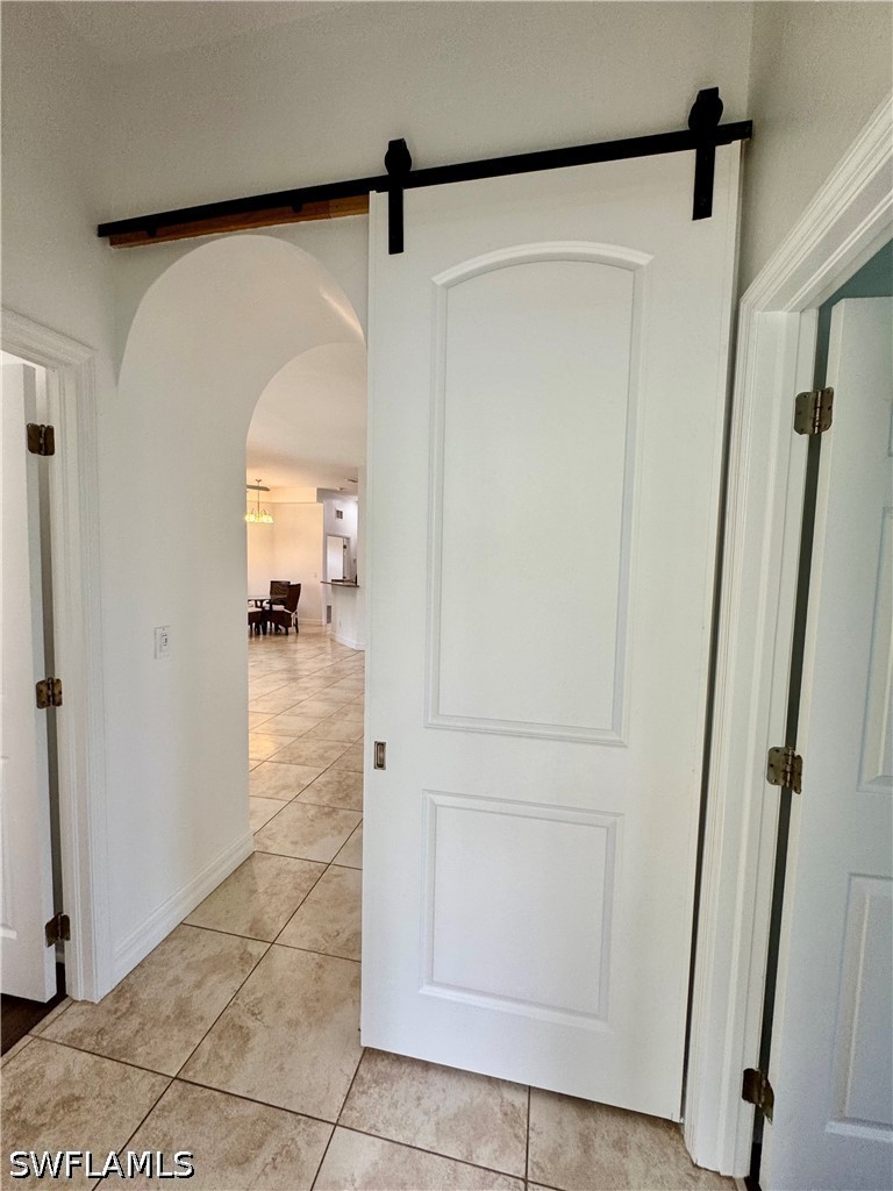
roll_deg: -0.6
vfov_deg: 102.1
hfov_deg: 85.7
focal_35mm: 14
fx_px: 482
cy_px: 596
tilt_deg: -4.8
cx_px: 446
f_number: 2.2
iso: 160
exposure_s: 1/120
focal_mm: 2.22
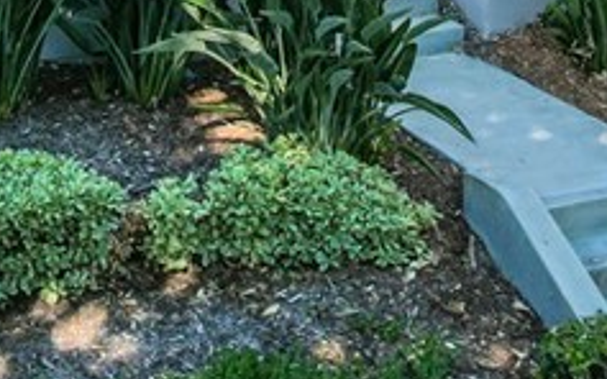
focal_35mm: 97
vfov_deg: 11.8
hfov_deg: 21.3
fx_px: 1604
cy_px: -411
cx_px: 410
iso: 110
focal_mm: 8.4
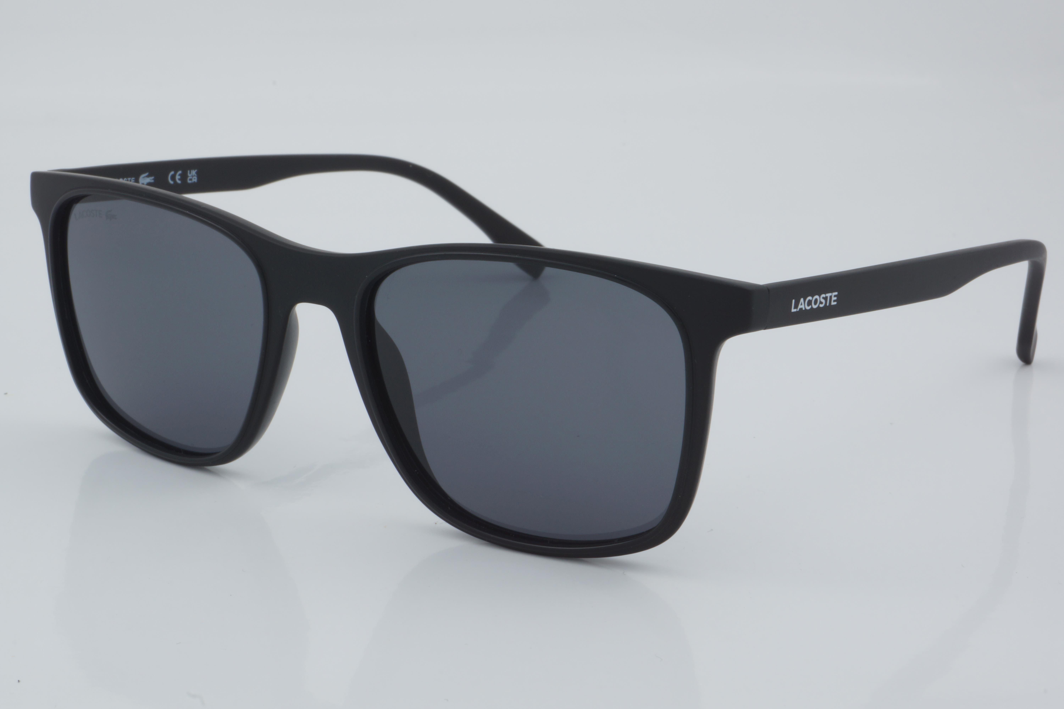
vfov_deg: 18.2
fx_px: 2216
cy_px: 354
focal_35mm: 75
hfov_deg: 27.0
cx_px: 532
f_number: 32
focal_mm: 50
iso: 100
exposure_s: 1/4
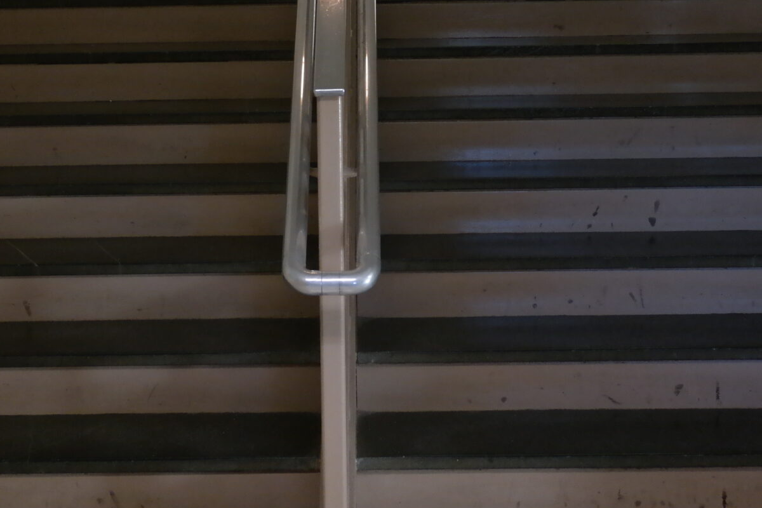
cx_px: 351
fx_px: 1355
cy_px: 99
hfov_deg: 31.4
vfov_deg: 21.0
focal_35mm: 64
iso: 800
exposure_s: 1/40
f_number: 3.5
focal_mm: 20
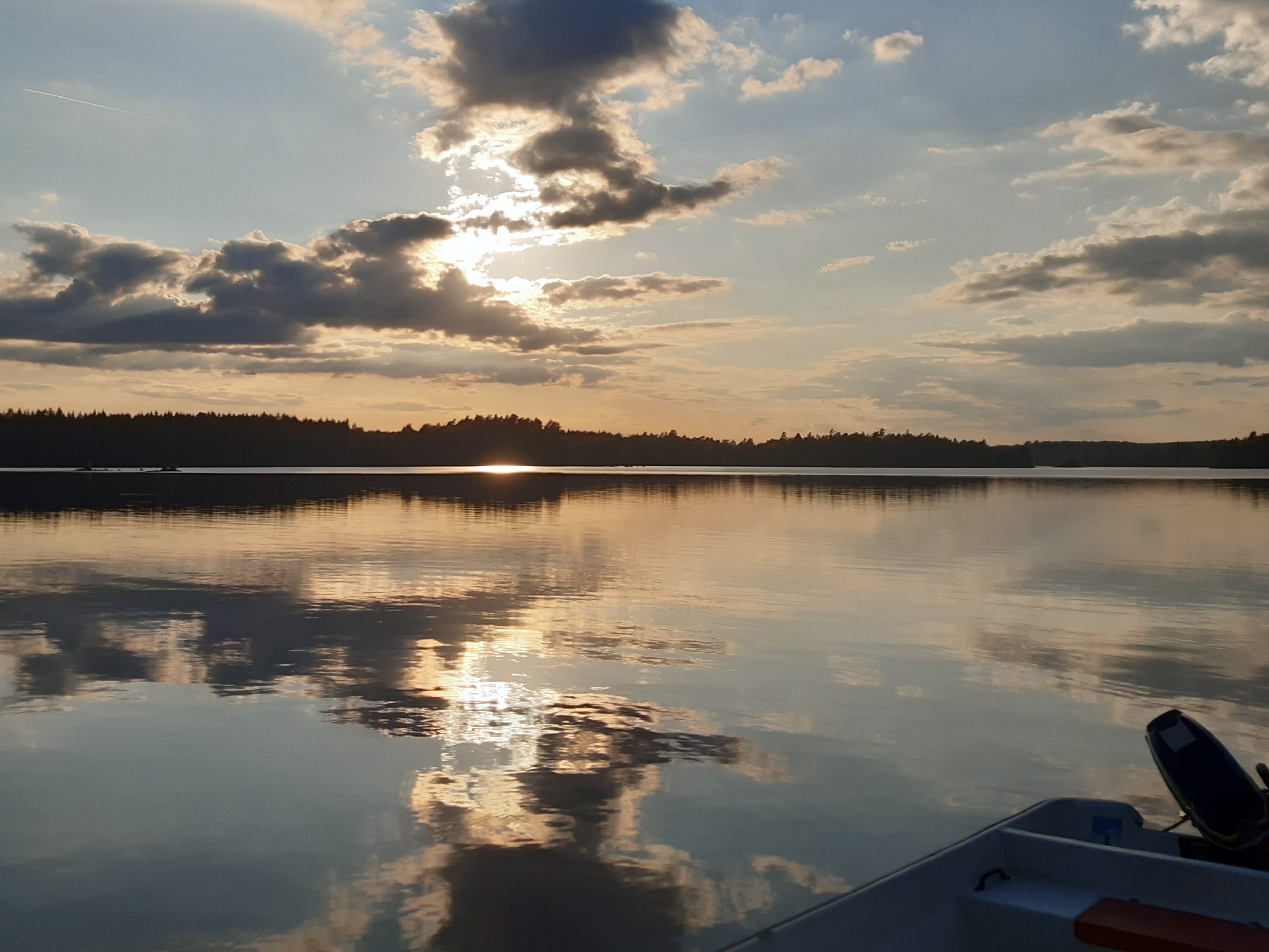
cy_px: 476
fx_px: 953
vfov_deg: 53.1
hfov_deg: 67.3
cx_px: 634
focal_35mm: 26
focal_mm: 3.92
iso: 40
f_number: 1.7
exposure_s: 1/10000
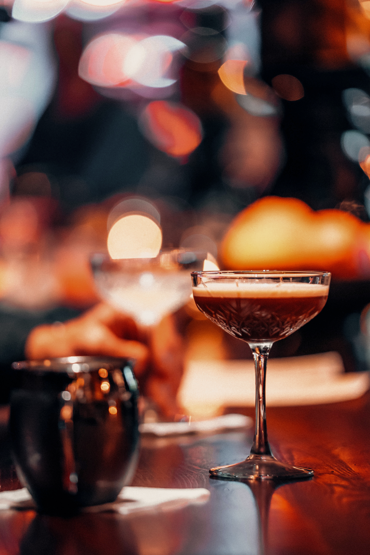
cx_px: 185
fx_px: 3002
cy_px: 278
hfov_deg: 7.1
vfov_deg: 10.5
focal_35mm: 195
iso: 2500
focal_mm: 195
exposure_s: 1/25
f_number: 2.8
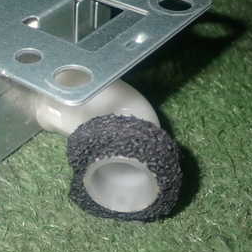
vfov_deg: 21.4
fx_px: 659
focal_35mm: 80
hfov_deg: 20.6
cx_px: -30
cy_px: 59
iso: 320
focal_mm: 6.83
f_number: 8
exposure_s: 1/40
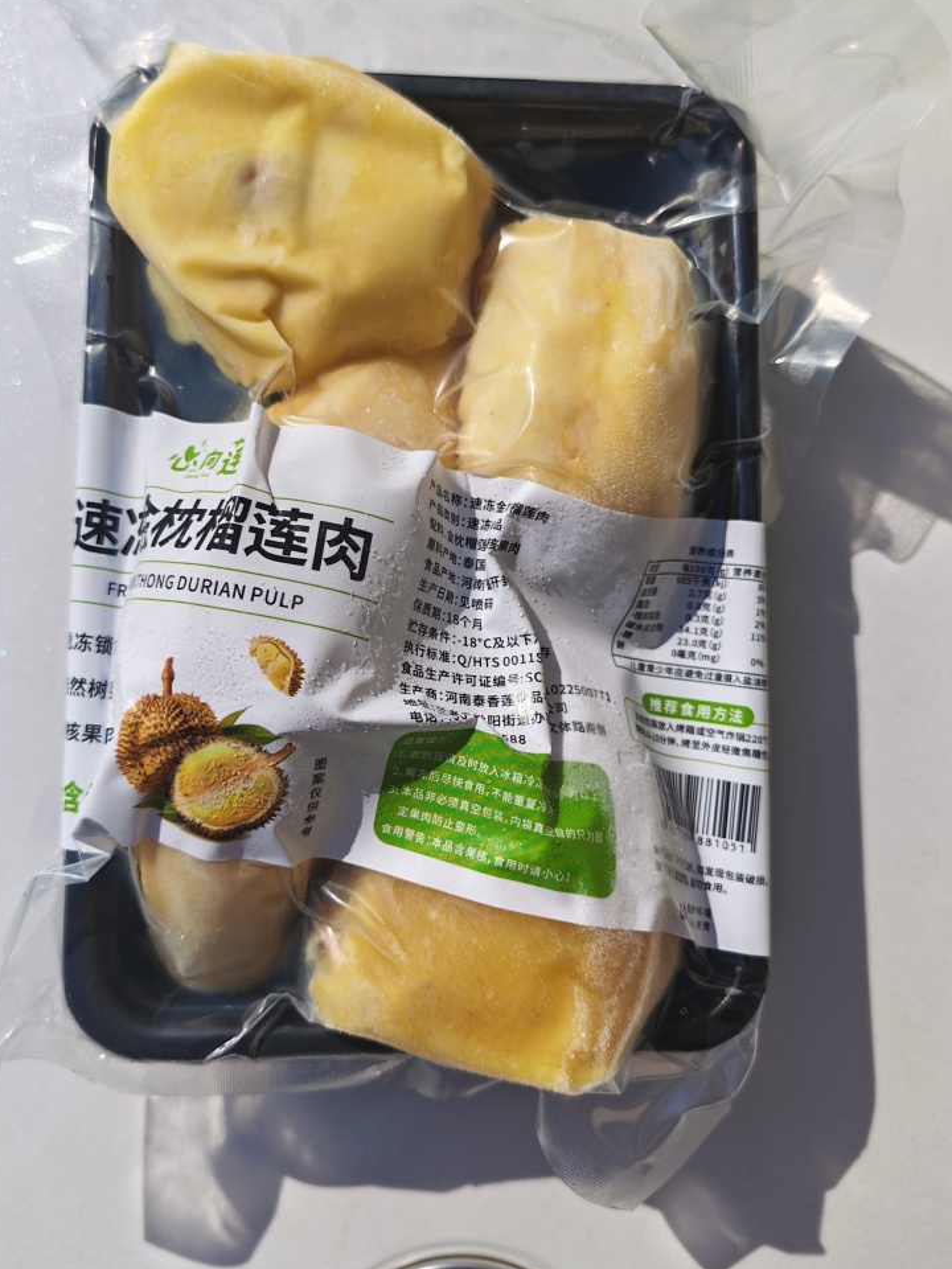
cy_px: 592
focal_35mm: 30
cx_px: 435
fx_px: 1100
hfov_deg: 46.7
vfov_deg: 59.9
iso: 50
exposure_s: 1/1600
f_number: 1.9
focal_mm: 6.12
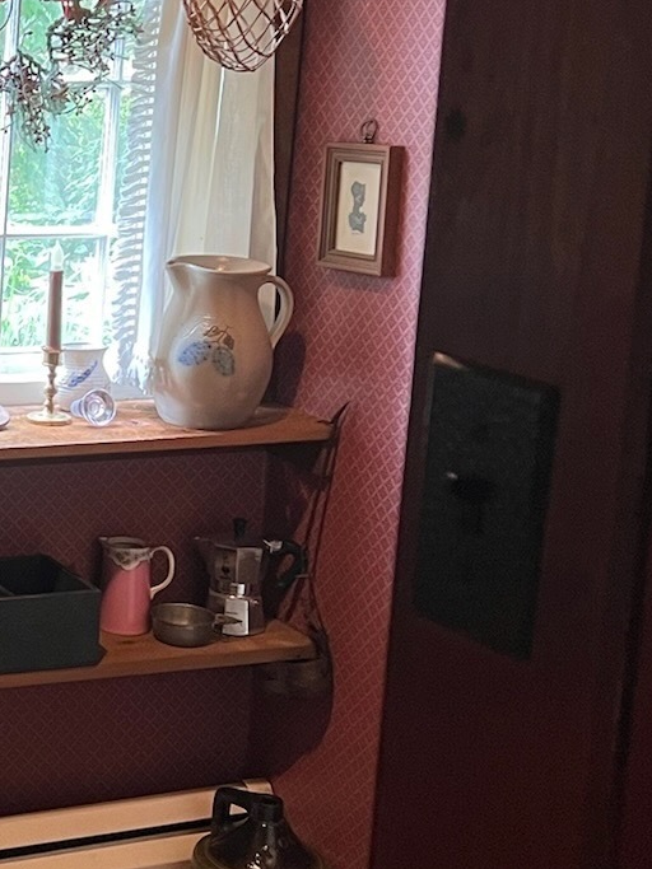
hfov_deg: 17.2
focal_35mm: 78
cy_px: 356
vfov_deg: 25.0
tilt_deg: -10.2
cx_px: -306
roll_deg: -0.7
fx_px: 1959
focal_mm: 5.7
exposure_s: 1/60
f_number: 1.5
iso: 160
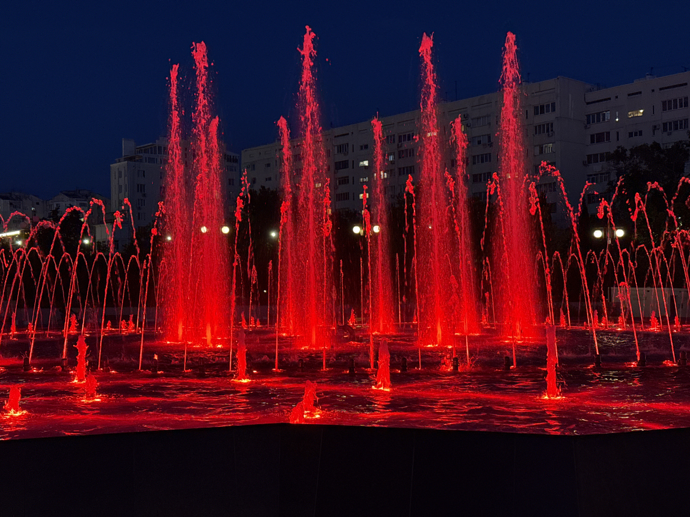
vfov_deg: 30.3
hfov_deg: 39.7
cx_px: 345
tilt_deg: +2.3
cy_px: 258
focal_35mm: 48
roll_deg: +0.5
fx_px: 957
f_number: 1.78
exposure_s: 1/33
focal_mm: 6.76
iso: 500
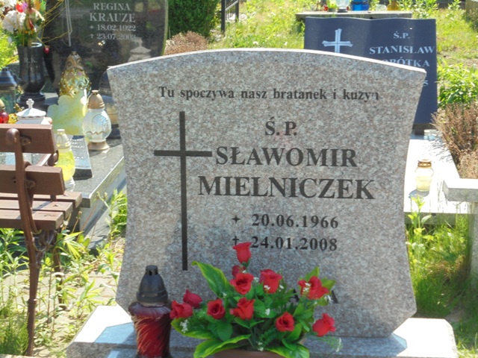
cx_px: 239
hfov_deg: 26.7
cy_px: 179
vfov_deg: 20.2
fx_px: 1008
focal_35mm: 73
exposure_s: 1/125
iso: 100
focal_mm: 13.1
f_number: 6.1
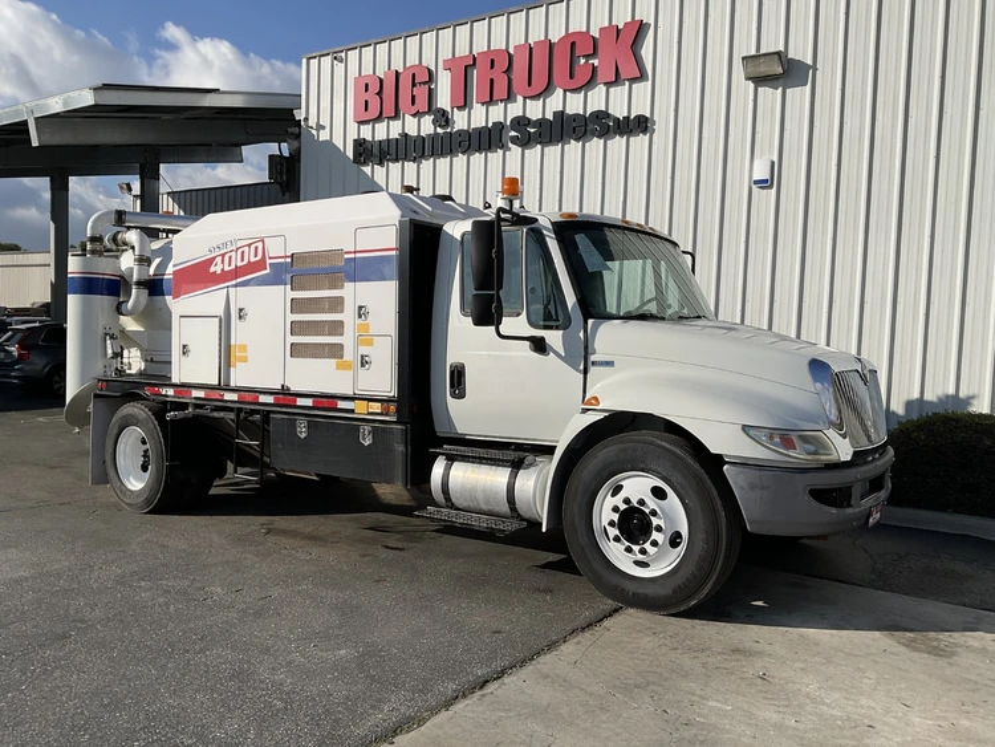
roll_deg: -2.5
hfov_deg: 61.6
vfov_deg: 48.3
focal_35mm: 29
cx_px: 498
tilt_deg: -3.7
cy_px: 374
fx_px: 834
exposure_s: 1/3788
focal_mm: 3
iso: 20
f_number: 1.8
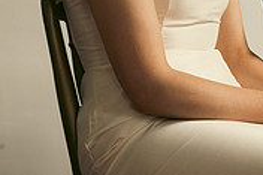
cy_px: -76
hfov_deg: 11.0
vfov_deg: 7.3
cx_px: 254
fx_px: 1350
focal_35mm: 185
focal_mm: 56
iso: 800
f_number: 3.5
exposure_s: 1/160
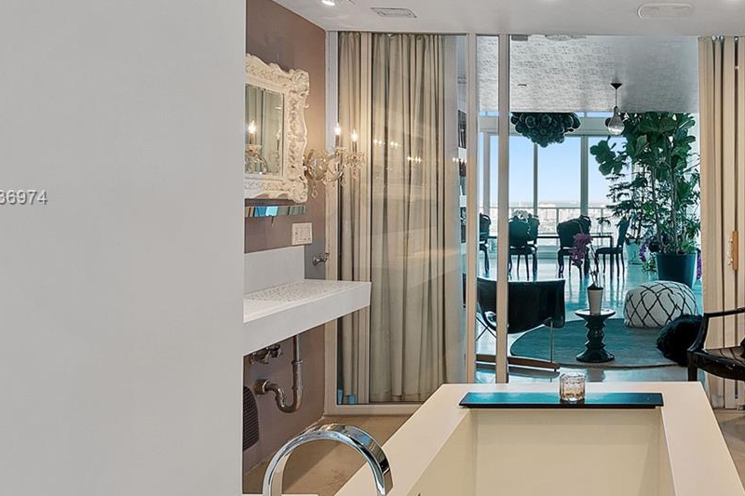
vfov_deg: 43.4
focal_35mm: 30
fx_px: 621
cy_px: 198
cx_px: 644
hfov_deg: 55.3
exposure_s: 1/13
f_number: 7.1
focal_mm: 10
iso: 100
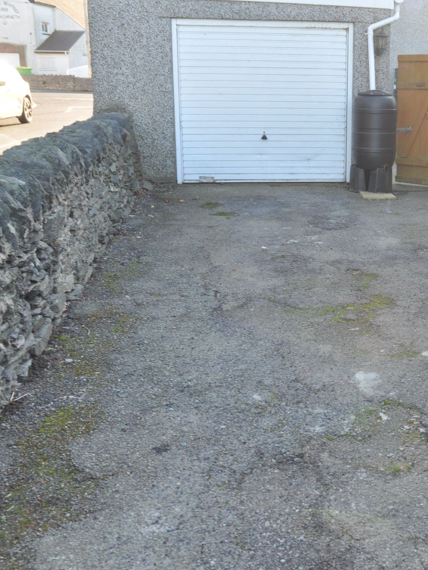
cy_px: 284
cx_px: 368
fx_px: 659
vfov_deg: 46.8
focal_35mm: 40
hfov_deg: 34.4
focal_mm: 18
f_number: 6.3
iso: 400
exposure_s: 1/160
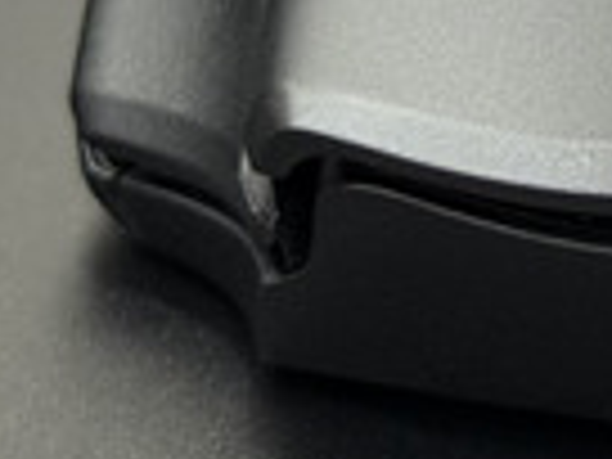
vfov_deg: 5.3
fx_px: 4880
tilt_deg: -11.4
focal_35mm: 276
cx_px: 806
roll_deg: +0.5
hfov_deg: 7.1
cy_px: -425
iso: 400
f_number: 1.78
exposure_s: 1/40
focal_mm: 6.76
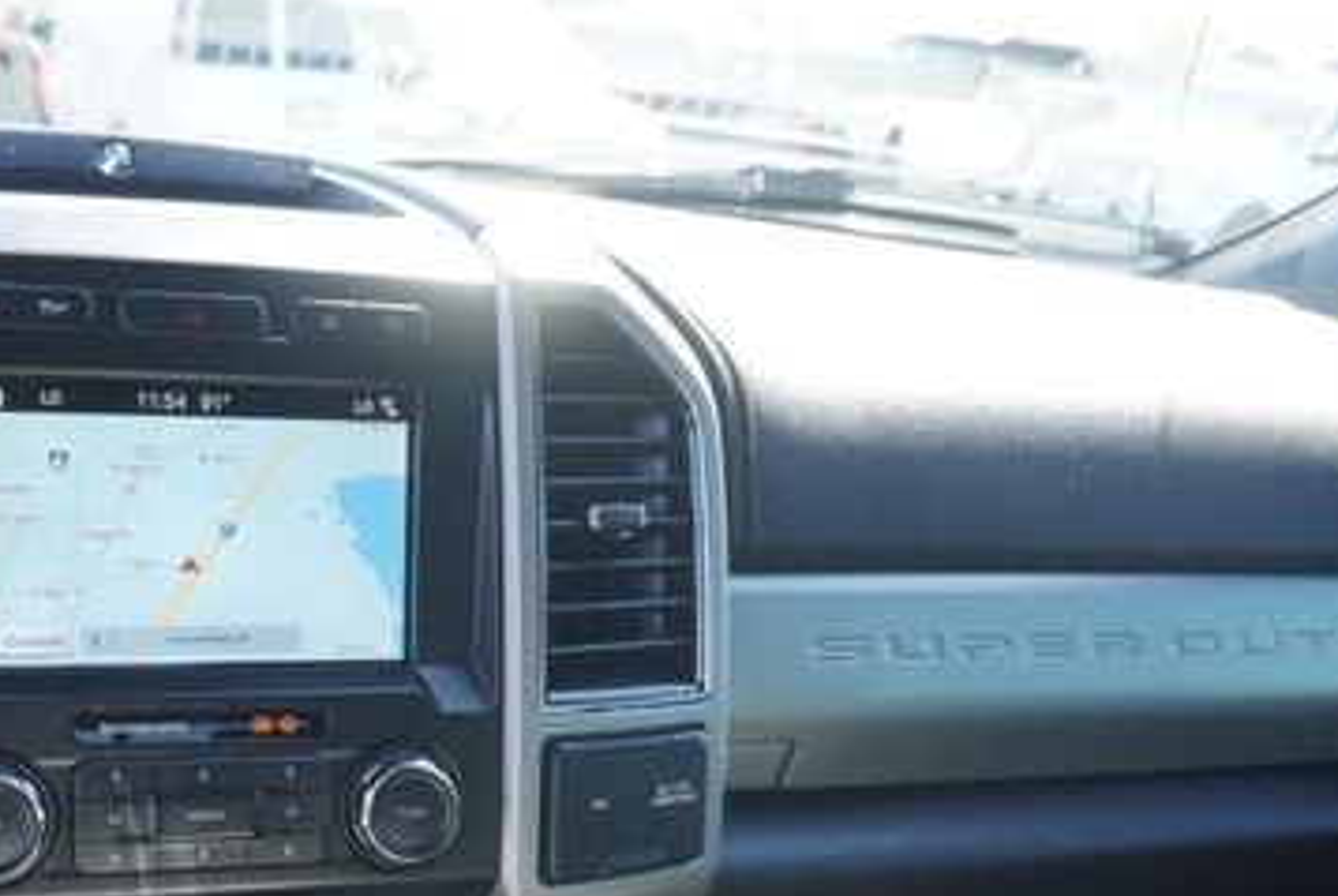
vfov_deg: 30.3
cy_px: 757
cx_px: 375
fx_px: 1600
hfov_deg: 44.2
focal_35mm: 43
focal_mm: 16
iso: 100
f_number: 4
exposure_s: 1/60
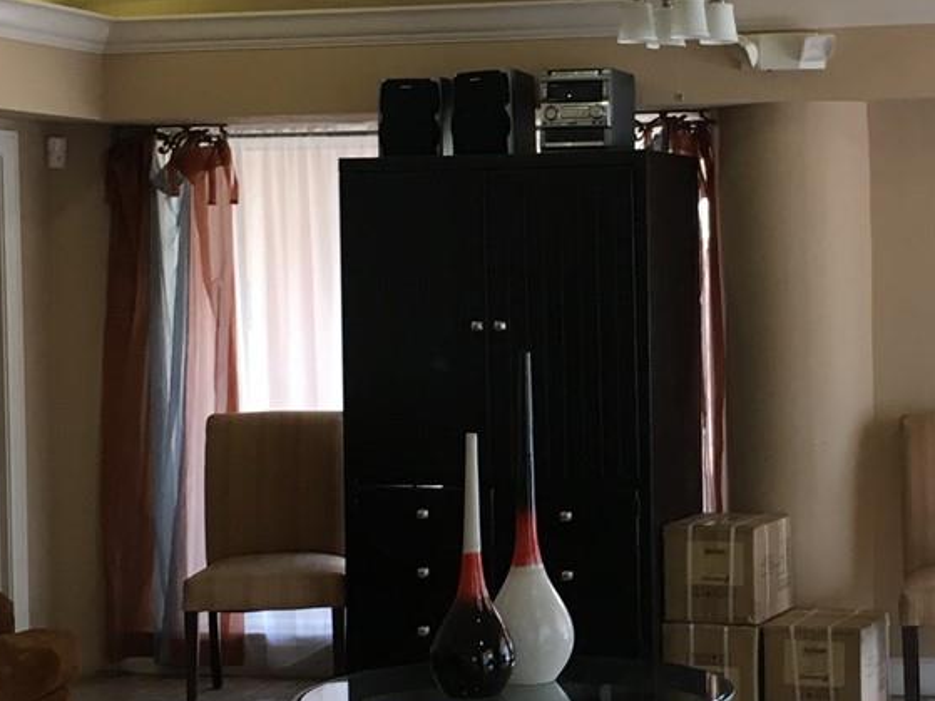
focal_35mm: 83
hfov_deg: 23.2
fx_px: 2241
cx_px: 751
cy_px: 304
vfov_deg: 17.8
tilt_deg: -1.4
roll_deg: +1.8
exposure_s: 1/30
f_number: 2.2
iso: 32
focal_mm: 4.15
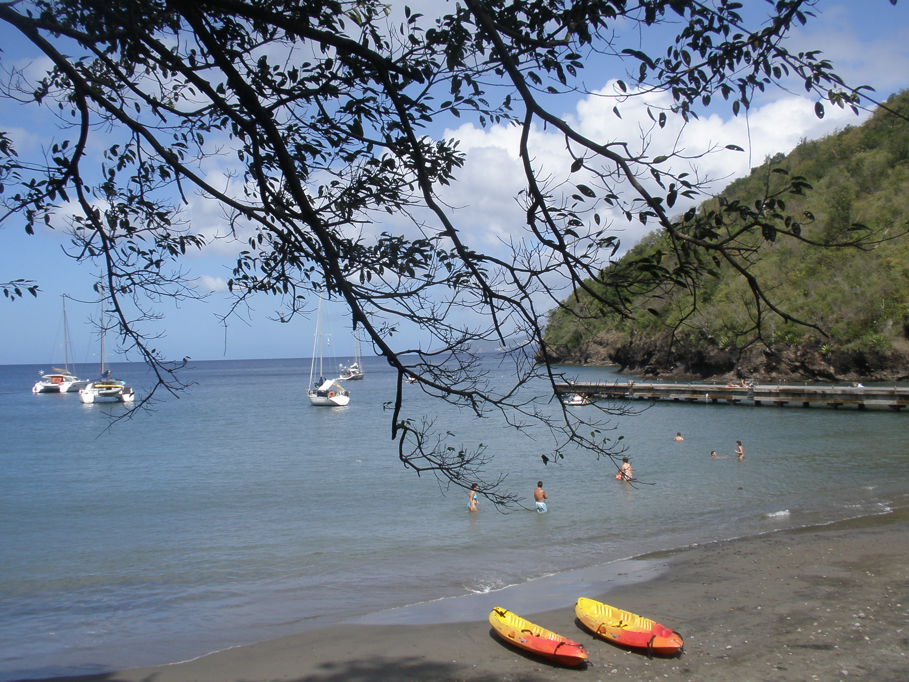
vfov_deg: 34.3
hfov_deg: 44.8
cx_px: 459
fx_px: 1103
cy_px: 336
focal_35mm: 42
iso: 64
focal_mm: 6.6
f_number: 10
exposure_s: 1/160
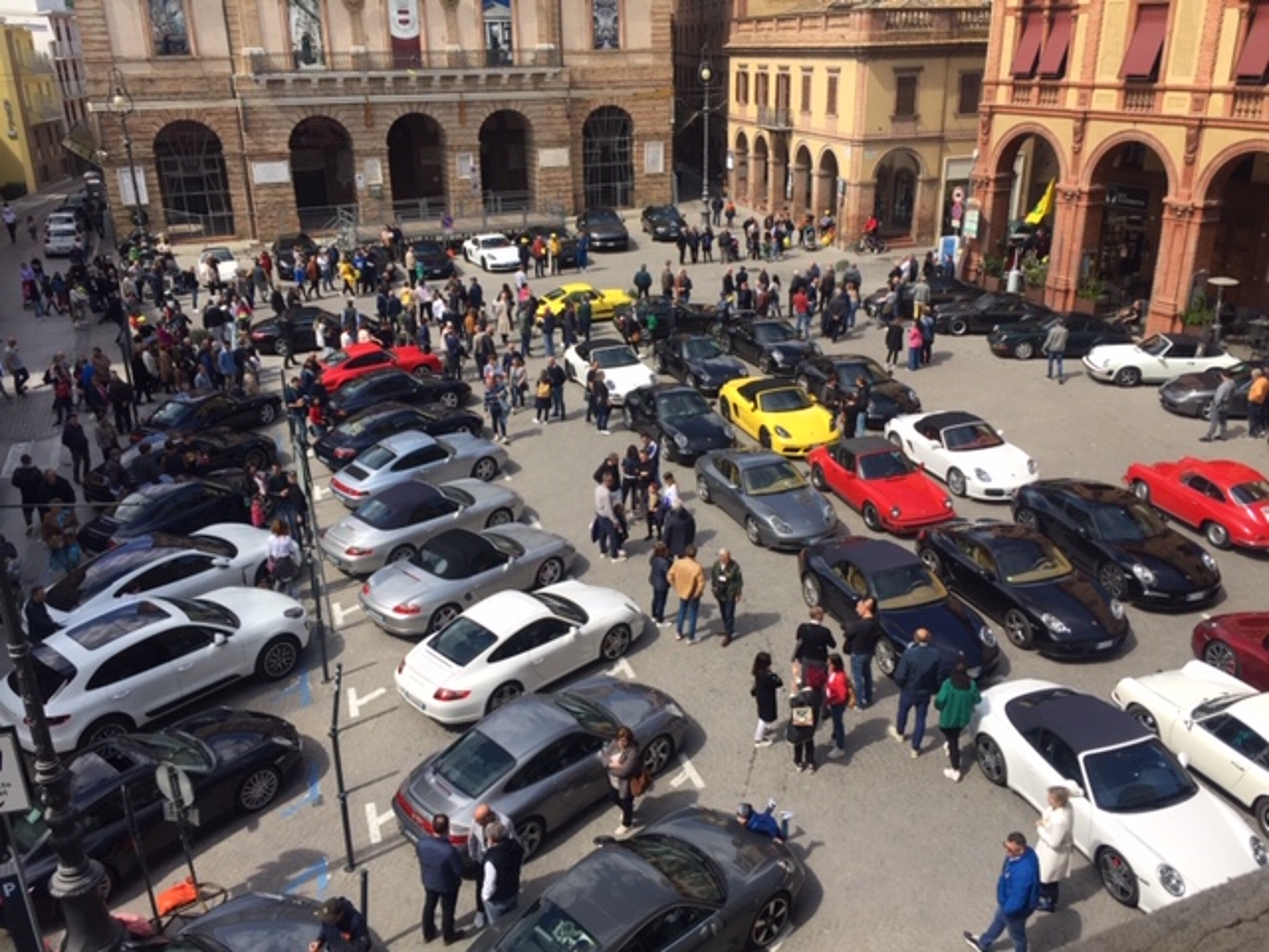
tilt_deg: -21.8
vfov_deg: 48.2
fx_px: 1063
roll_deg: +0.9
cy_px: 476
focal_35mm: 29
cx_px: 634
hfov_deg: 61.7
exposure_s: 1/1130
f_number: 2.2
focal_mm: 4.15
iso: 32
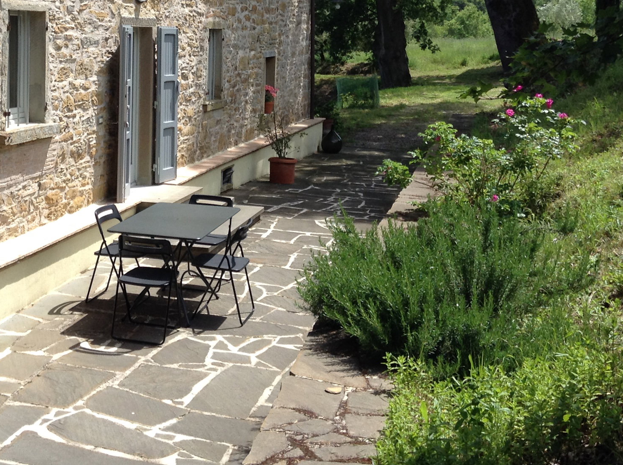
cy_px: 78
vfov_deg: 24.7
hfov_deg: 33.1
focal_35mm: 58
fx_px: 1042
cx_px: 220
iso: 25
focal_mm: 3.3
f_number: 2.4
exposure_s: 1/591
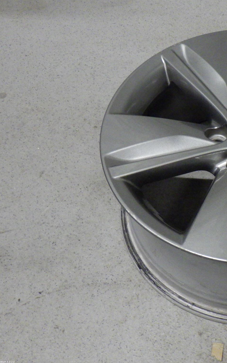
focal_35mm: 60
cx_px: 235
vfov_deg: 34.0
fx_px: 594
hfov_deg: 20.8
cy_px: 181
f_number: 4.2
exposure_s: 1/60
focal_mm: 7.5
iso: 800
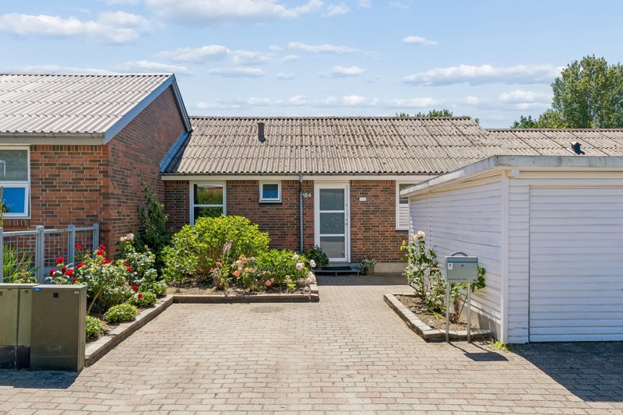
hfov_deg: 63.2
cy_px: 208
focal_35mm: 29
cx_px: 312
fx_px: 506
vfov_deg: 44.6
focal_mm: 19.5
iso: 250
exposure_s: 1/400
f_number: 8
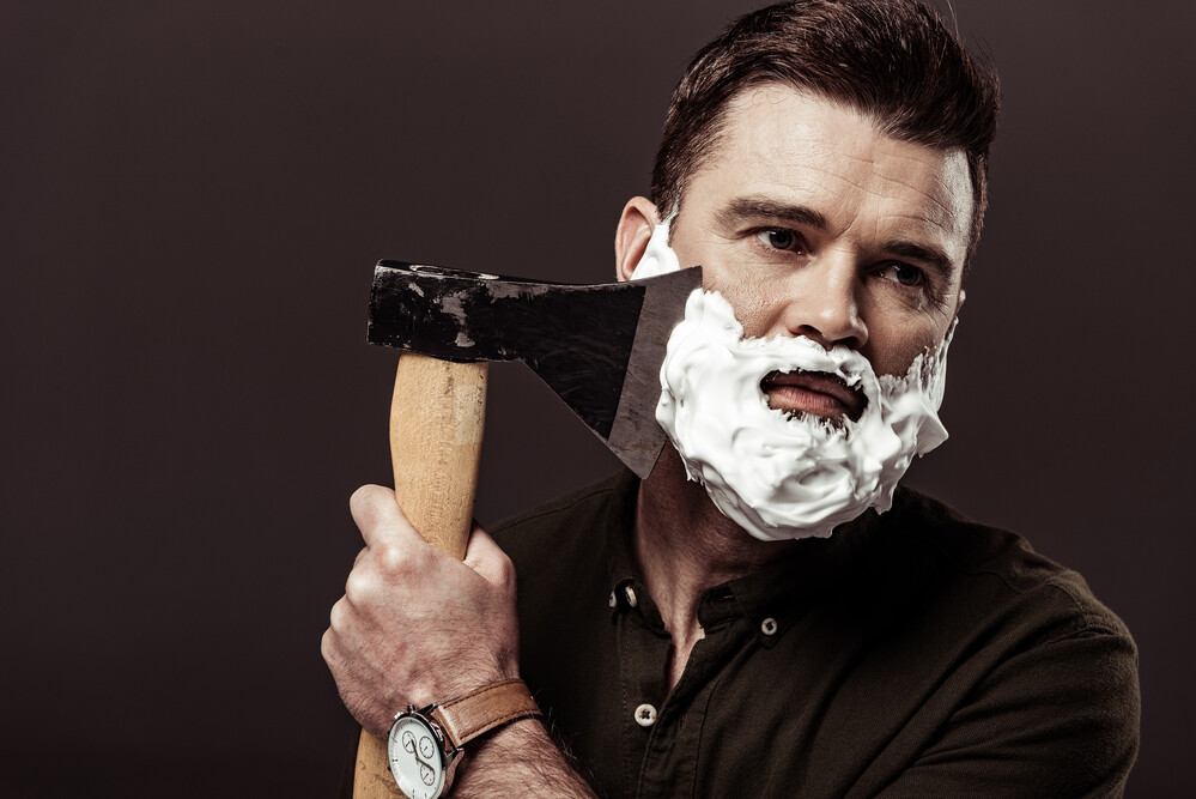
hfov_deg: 28.8
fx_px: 2326
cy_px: 400
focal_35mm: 70
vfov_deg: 19.5
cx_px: 598
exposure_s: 1/200
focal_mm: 70
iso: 125
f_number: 8
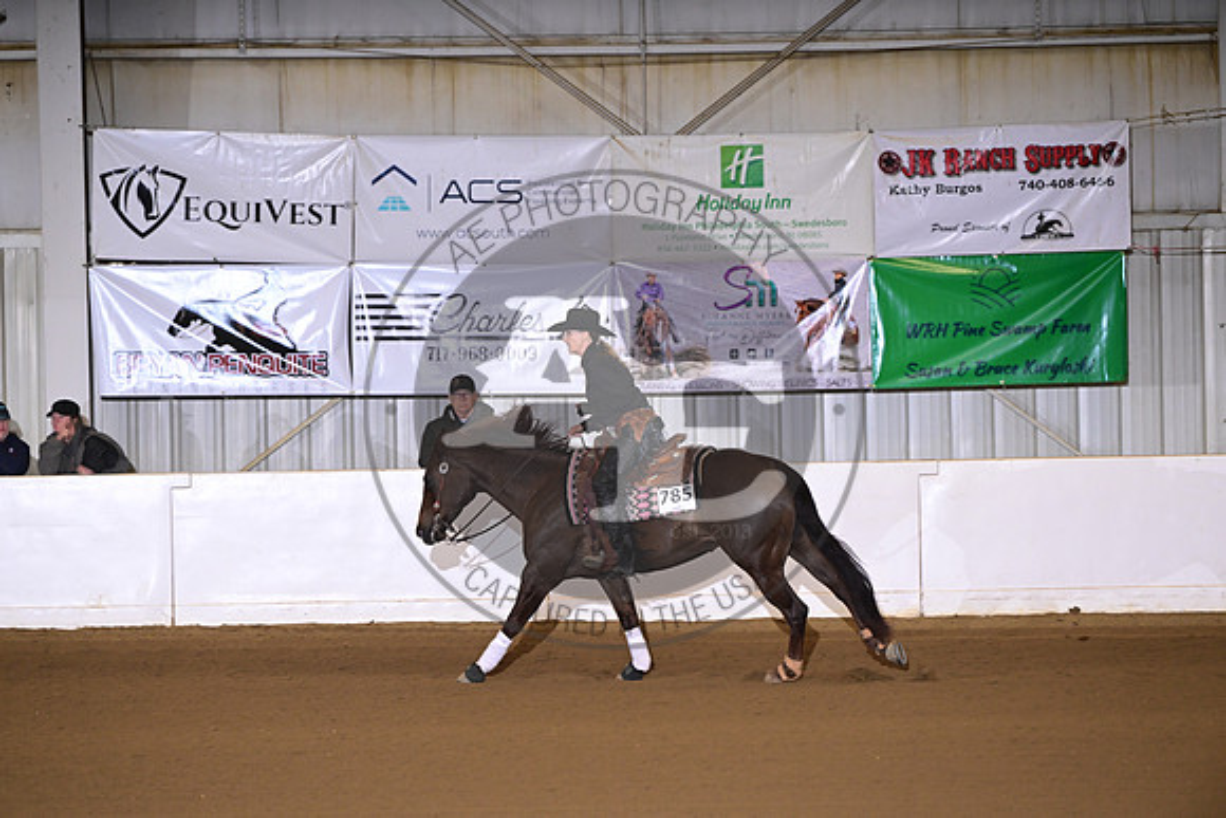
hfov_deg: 10.3
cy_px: 409
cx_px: 613
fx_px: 6812
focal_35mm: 200
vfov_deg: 6.9
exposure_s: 1/200
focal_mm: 200
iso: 2000
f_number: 4
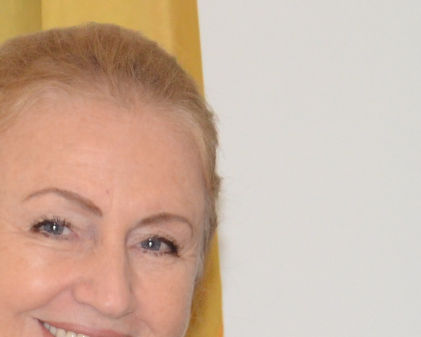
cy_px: 545
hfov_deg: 3.7
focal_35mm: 517
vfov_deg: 3.0
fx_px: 6442
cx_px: 374
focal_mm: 62
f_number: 5.3
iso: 800
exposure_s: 1/200
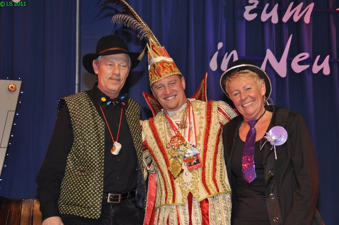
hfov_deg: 28.1
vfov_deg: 18.9
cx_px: 170
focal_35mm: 72
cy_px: 112
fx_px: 677
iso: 400
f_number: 4.8
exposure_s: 1/60
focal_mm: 48
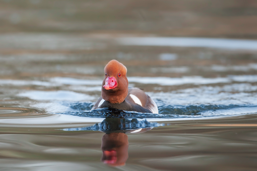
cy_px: 86
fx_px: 3568
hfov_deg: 4.1
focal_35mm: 500
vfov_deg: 2.7
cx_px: 128
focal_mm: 500
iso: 800
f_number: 4
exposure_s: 1/500
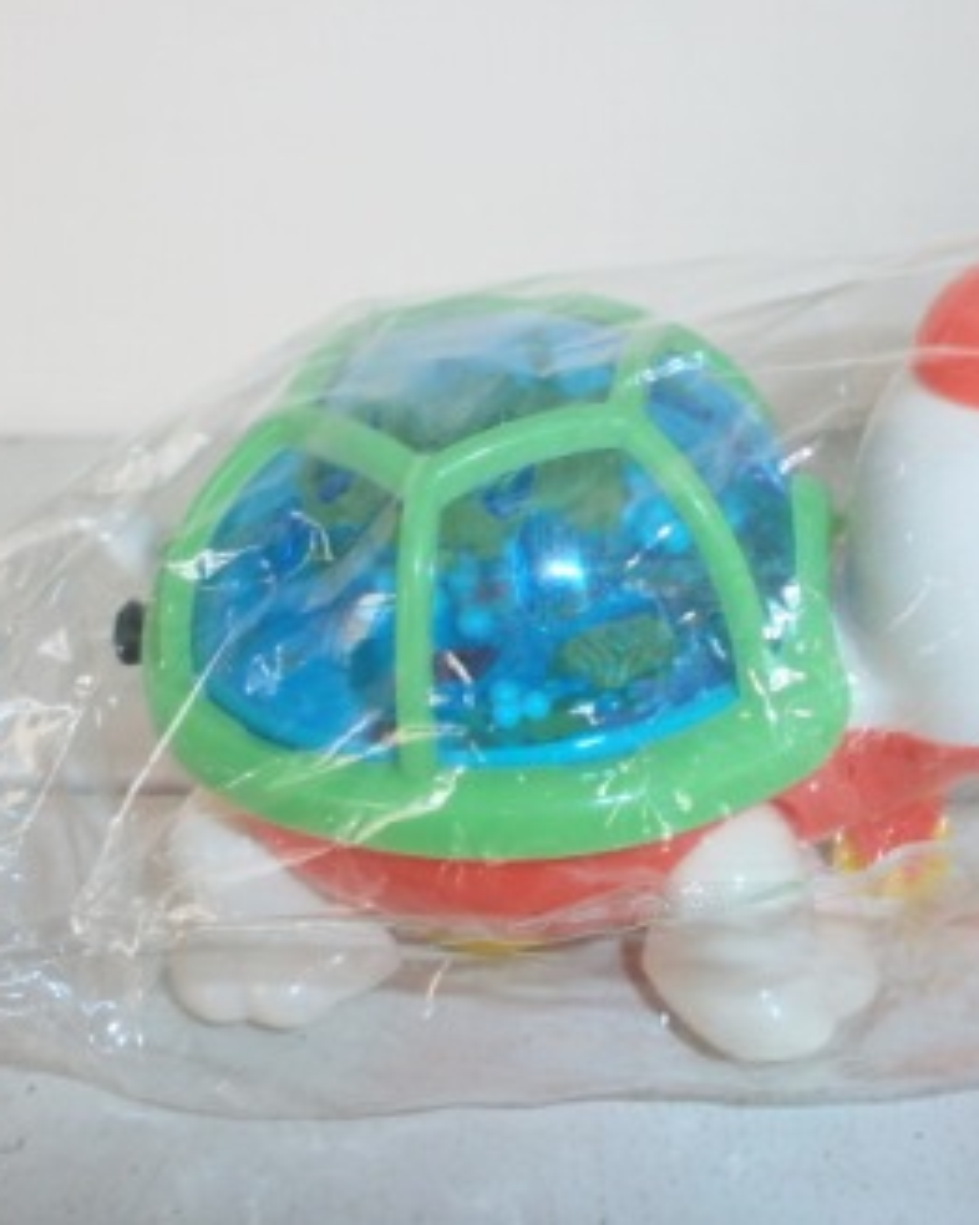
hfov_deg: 40.9
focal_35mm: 36
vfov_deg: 50.3
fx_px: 1305
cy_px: 612
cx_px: 605
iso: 125
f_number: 2.9
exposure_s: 1/30
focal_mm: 4.8
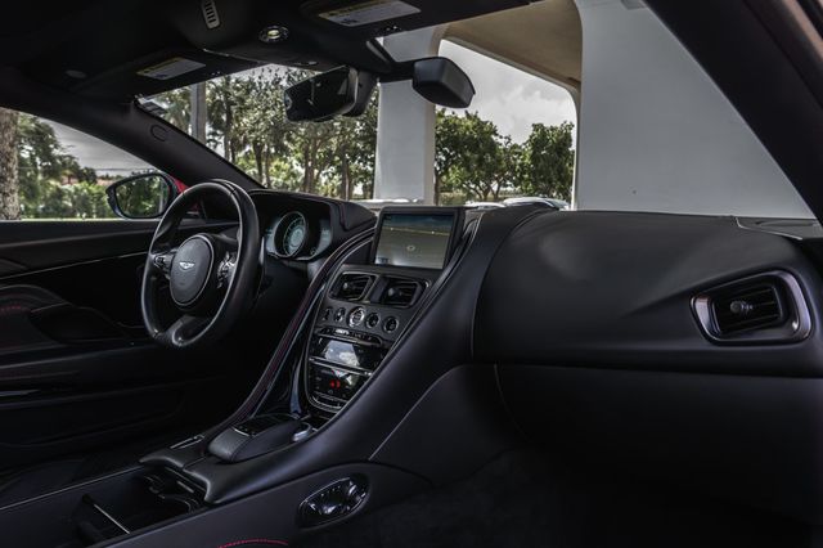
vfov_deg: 48.4
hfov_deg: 68.0
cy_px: 274
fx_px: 610
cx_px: 436
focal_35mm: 27
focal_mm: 24
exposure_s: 1/20
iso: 200
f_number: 8
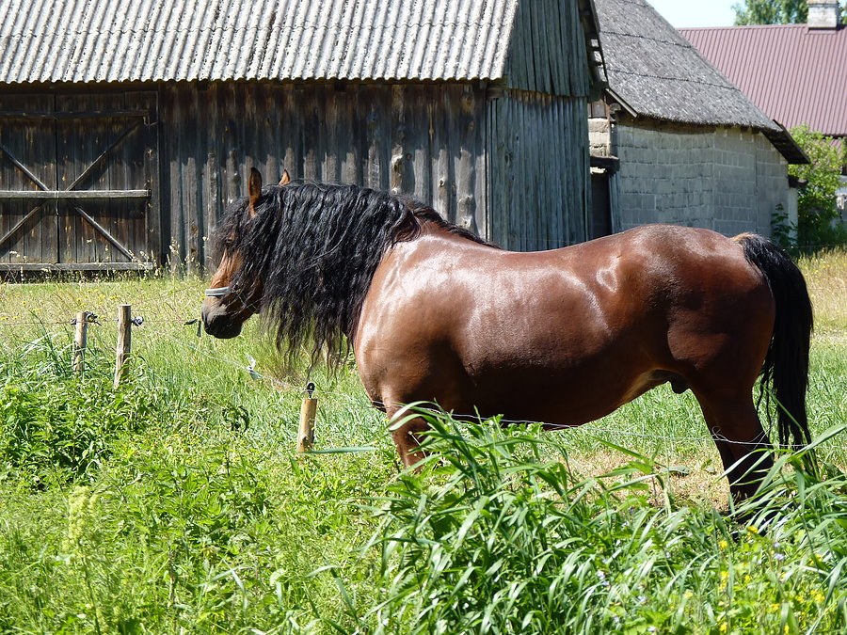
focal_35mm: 172
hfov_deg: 11.5
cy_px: 318
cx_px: 424
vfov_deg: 8.6
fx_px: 4209
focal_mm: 30.5
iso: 80
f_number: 4
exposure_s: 1/200
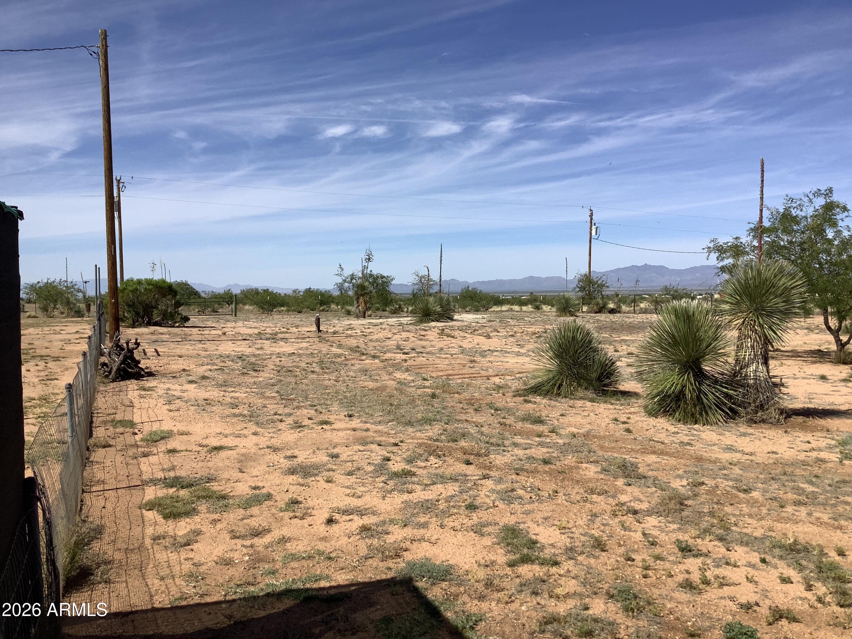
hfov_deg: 58.4
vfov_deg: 45.4
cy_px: 320
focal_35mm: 31
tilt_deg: -3.1
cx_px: 426
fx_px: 763
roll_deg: +1.2
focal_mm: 3.3
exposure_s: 1/2203
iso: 25
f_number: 2.4
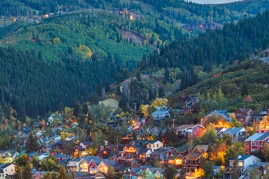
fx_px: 1293
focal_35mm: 173
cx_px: 44
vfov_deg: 7.9
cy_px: 152
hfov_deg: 11.8
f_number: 8
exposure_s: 5
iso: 100
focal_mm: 66
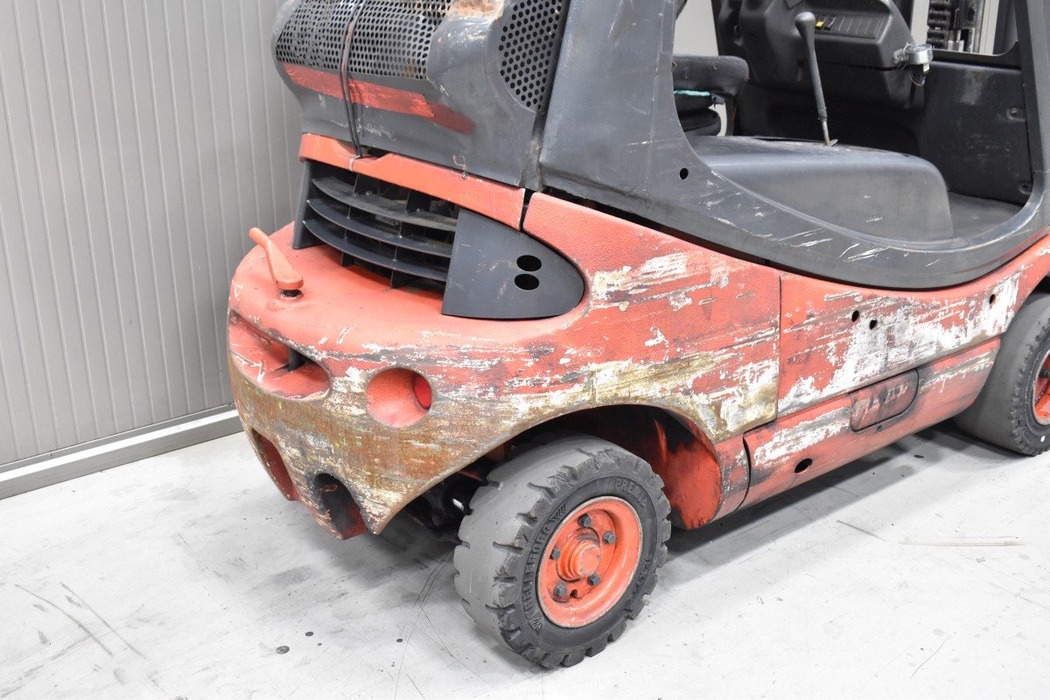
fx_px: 1137
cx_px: 525
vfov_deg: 34.2
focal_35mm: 39
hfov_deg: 49.6
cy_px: 350
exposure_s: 1/15
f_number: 5
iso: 1600
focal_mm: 26
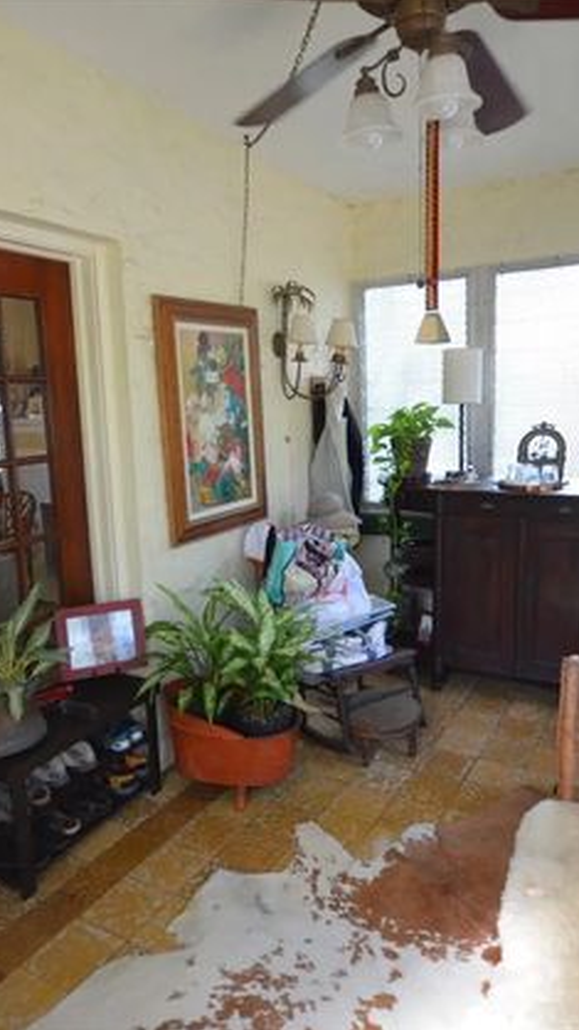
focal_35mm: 24
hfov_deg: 47.7
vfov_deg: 76.3
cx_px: 303
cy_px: 513
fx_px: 655
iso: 1600
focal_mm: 10
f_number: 4
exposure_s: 1/100
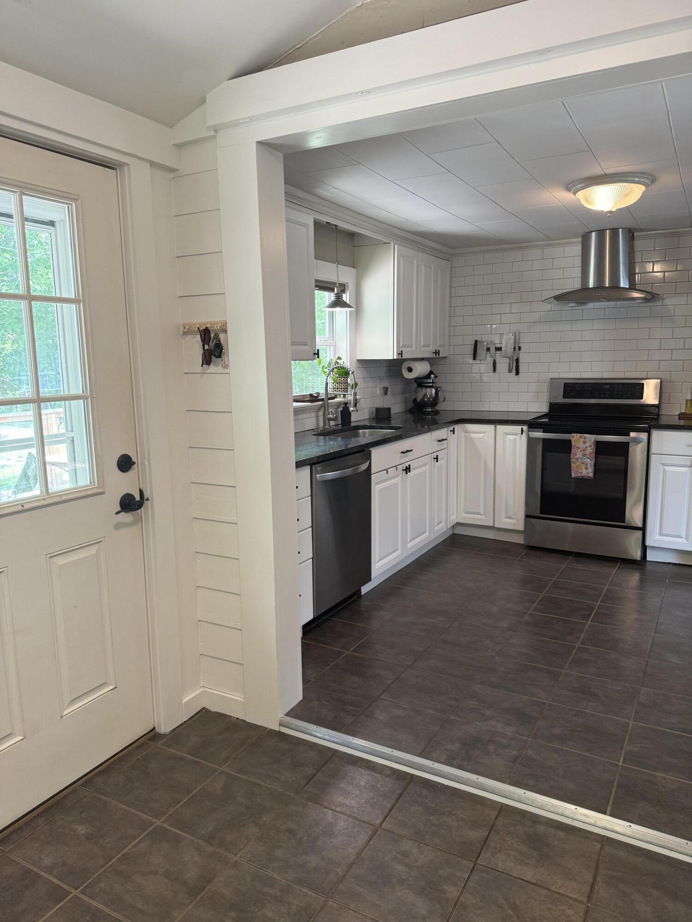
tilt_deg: -8.1
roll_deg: +1.0
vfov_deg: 71.6
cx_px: 346
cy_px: 461
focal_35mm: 24
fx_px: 640
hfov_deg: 56.8
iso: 125
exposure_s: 1/60
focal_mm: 6.76
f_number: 1.78
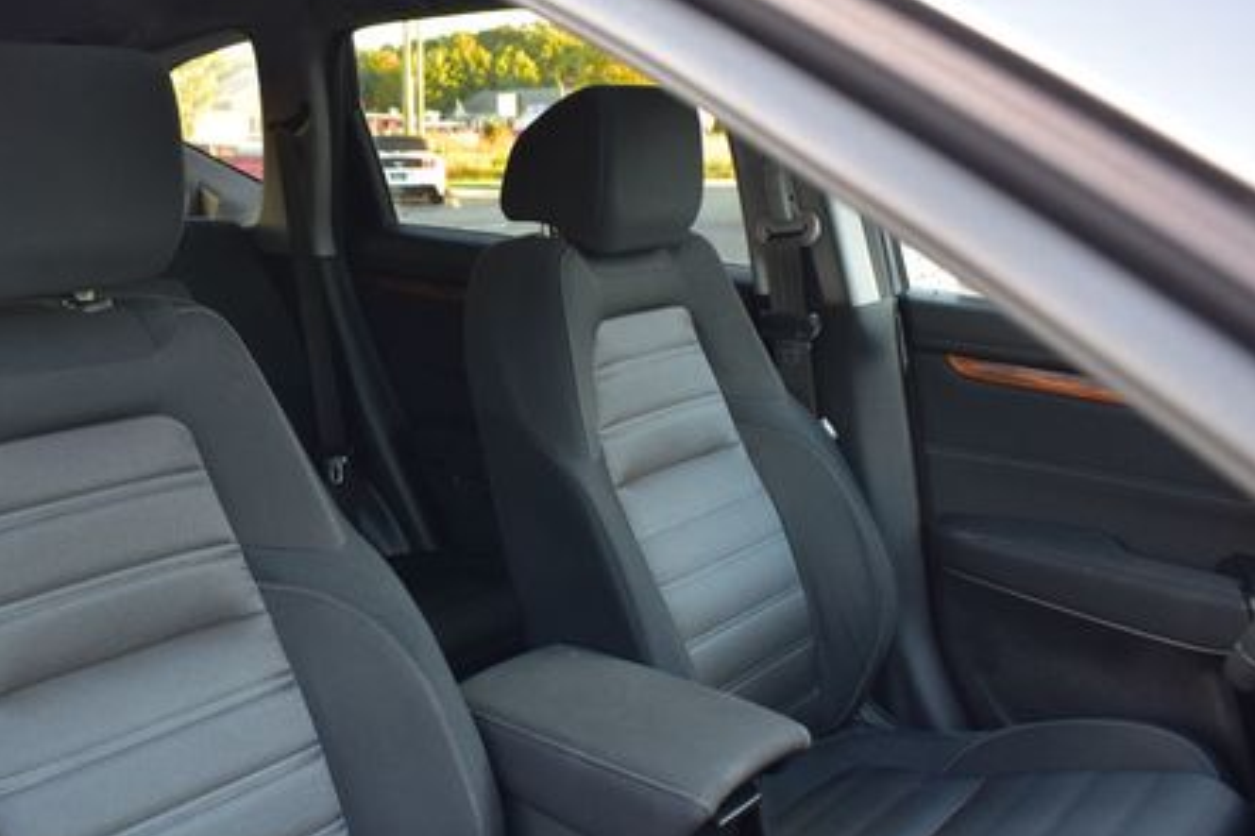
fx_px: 1359
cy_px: 377
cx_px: 445
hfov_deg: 48.9
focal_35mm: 39
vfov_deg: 34.2
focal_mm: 18
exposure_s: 1/15
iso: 500
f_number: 6.3
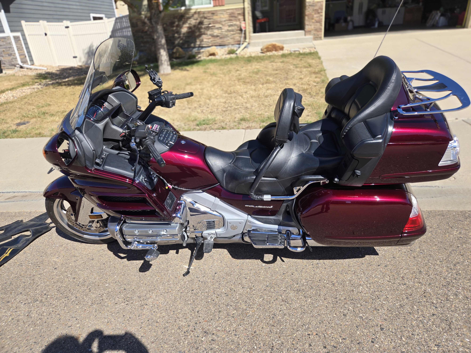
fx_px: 313
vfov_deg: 58.9
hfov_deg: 73.9
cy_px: 176
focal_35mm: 23
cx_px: 236
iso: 25
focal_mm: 5.4
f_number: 1.8
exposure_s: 1/1290
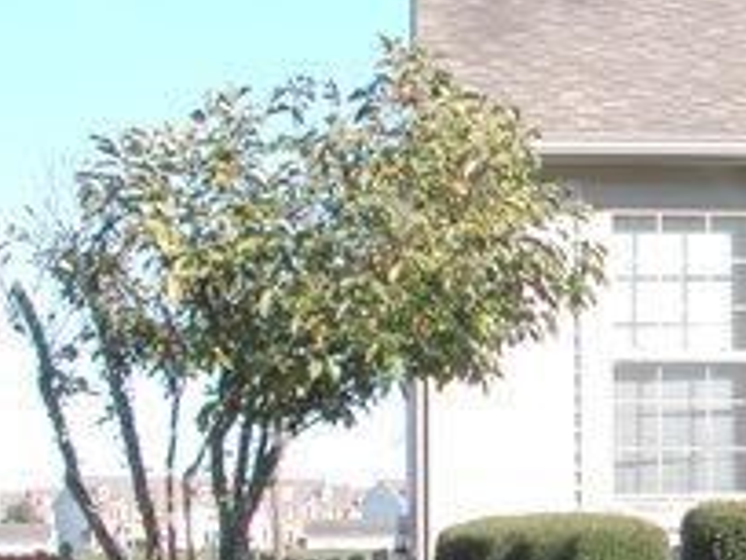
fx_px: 2371
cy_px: 468
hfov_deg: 17.2
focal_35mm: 110
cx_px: 837
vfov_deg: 13.4
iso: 100
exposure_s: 1/231
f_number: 6.3
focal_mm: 8.9
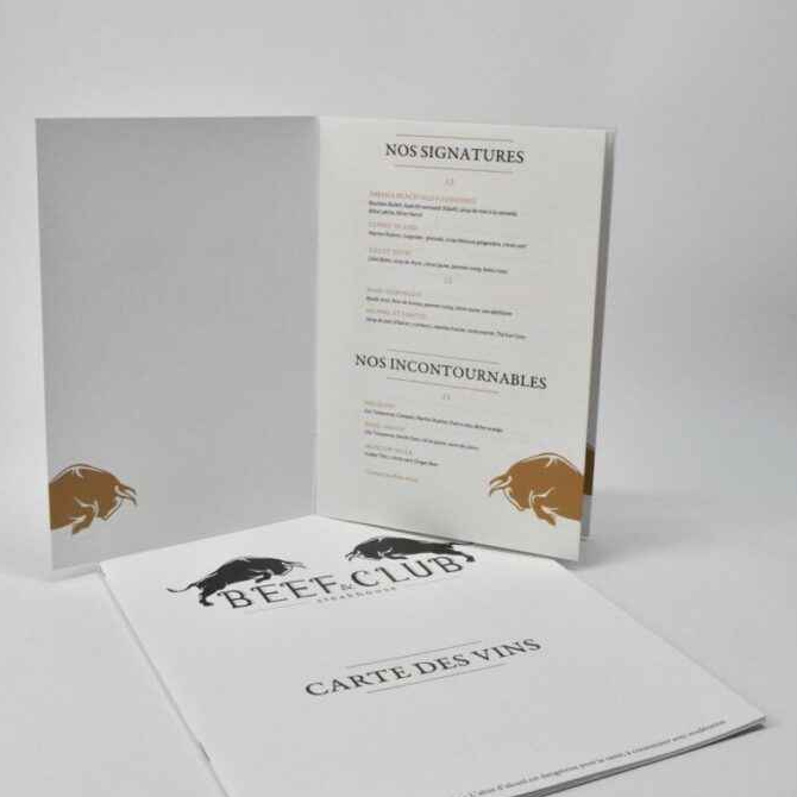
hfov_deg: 32.8
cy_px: 400
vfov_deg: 32.8
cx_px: 403
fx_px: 1355
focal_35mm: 52
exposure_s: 1/160
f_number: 18
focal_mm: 27
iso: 2500
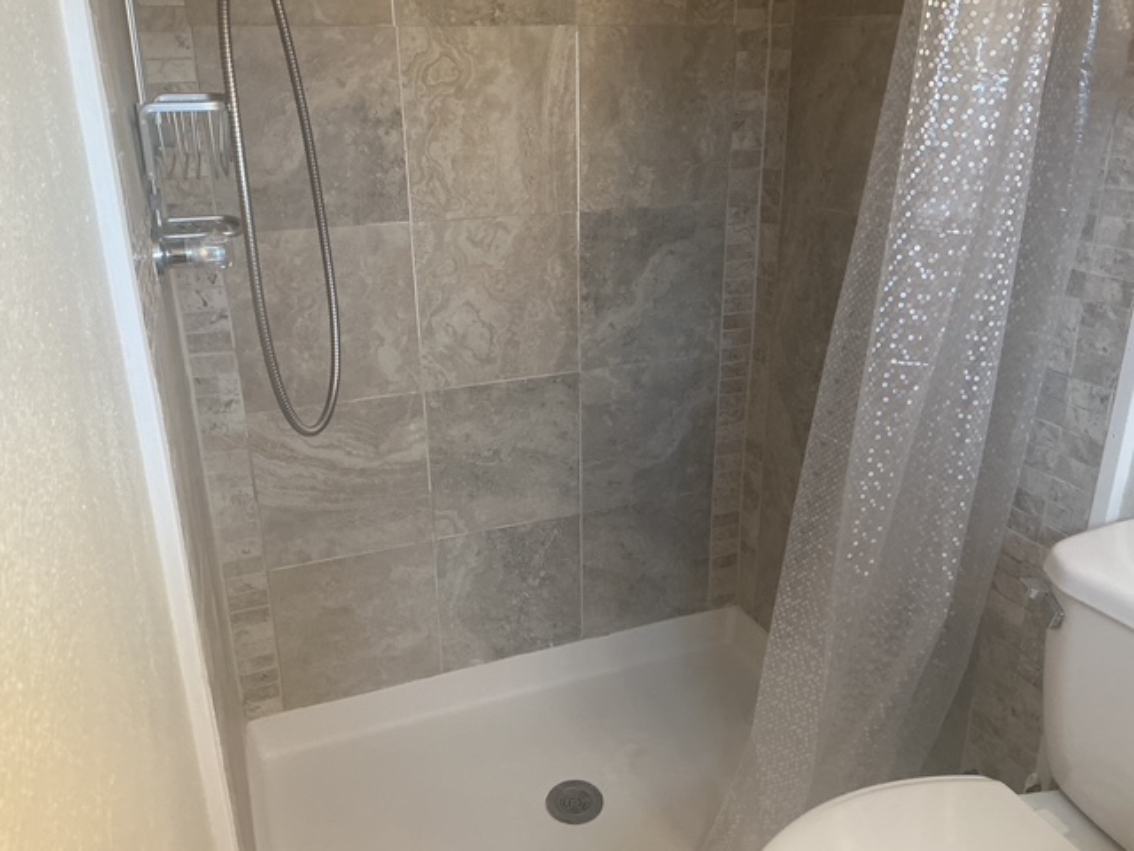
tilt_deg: -20.0
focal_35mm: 29
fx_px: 950
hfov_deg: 61.7
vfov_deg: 48.2
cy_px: 426
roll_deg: +1.7
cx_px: 567
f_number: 1.8
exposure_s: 1/60
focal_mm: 3
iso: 80
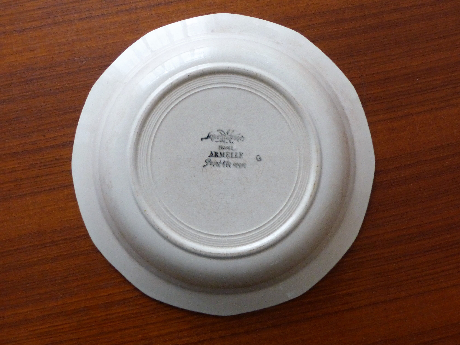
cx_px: 230
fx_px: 465
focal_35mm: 35
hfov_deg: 52.6
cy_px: 172
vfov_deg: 40.7
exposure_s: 1/30
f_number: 2.8
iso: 400
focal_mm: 6.2
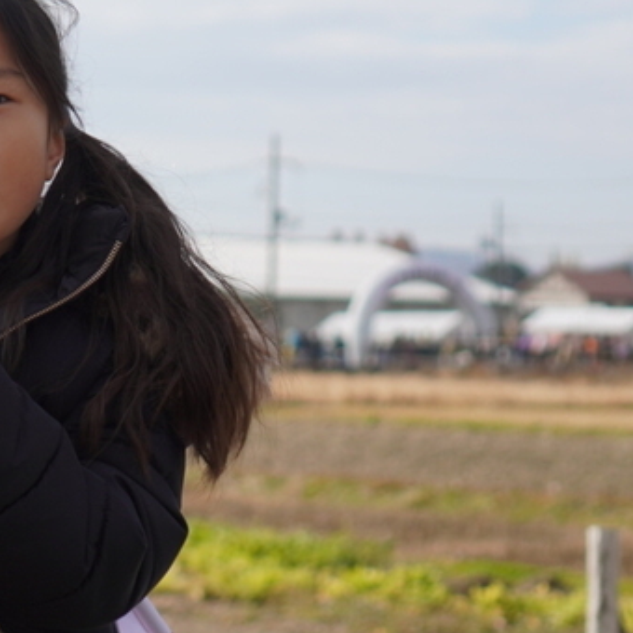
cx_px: -220
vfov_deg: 11.1
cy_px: 166
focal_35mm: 158
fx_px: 3258
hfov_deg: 10.8
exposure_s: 1/2000
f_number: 2.8
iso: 100
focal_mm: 35
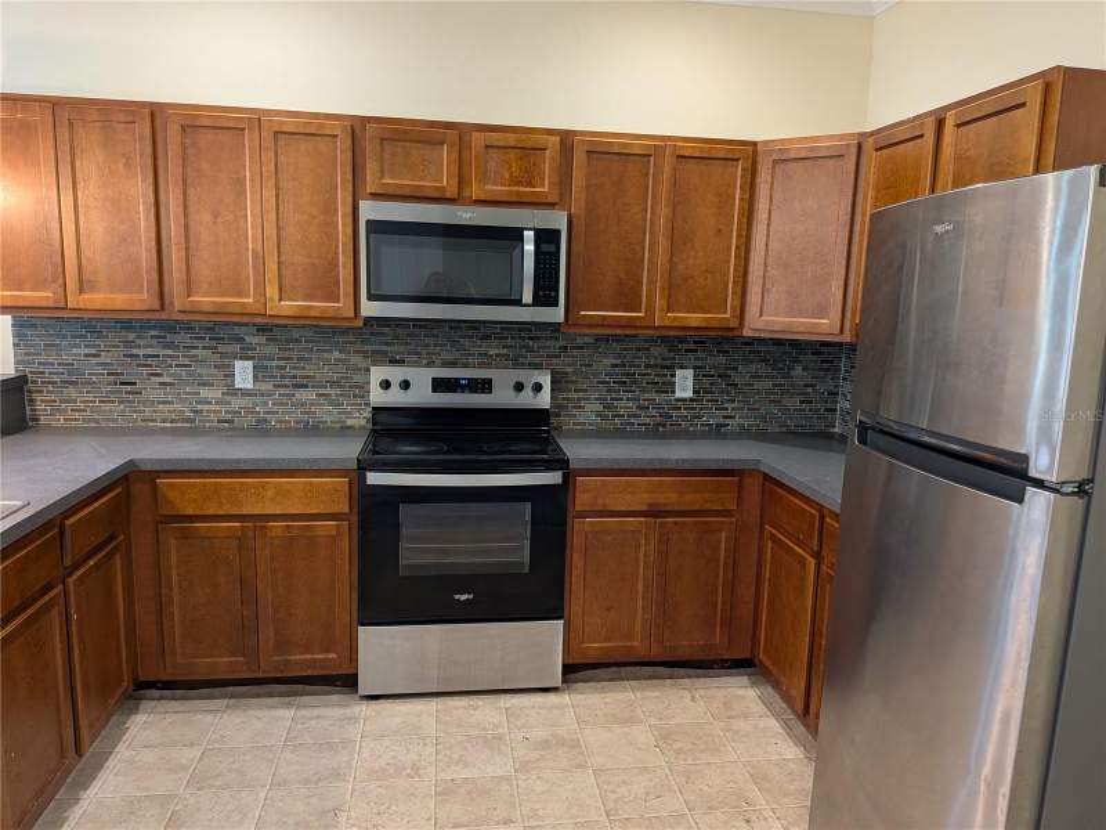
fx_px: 767
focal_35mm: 24
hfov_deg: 71.6
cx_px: 553
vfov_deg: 56.8
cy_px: 415
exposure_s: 1/120
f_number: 1.7
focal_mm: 4.53
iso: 389
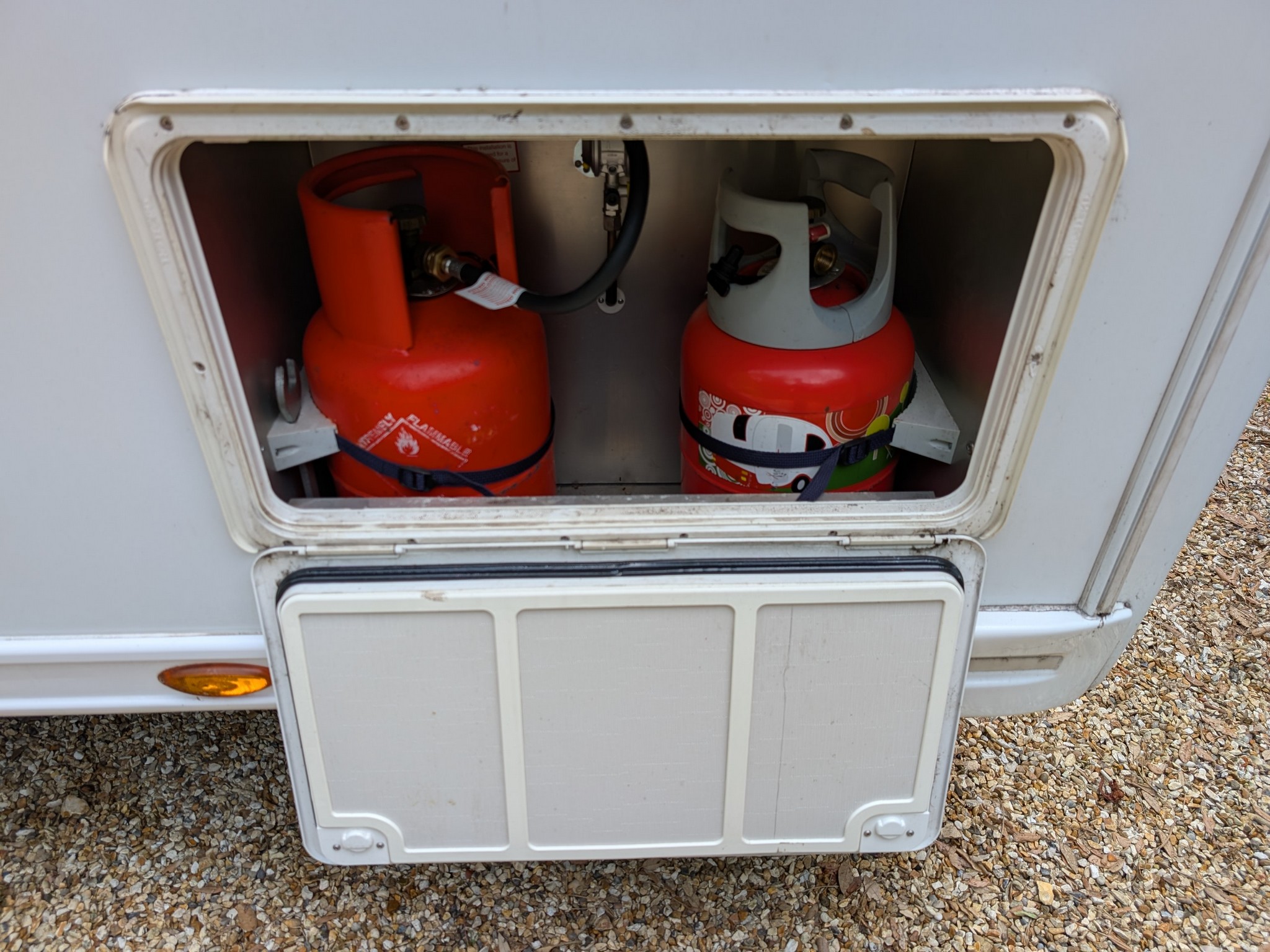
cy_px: 476
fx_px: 881
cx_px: 635
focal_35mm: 24
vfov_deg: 56.8
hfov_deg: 71.6
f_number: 1.68
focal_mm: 6.9
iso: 17
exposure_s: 1/362
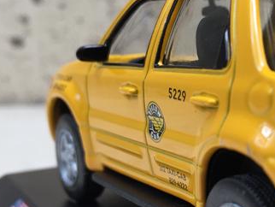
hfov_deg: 25.1
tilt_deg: -8.6
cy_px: 117
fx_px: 572
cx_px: 301
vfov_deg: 20.5
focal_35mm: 72
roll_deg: -0.8
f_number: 2.2
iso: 40
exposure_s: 1/50
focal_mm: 4.15
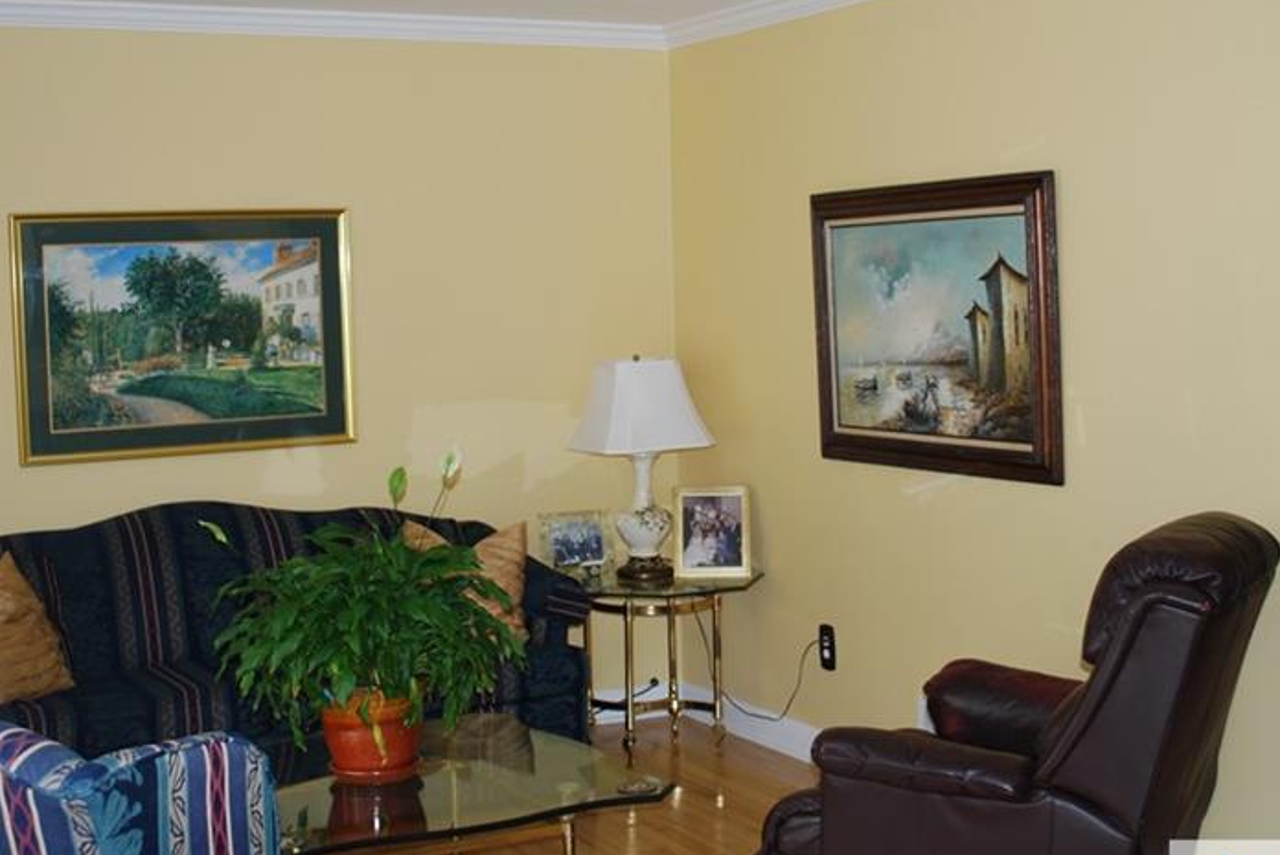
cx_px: 603
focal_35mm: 53
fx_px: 1886
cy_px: 327
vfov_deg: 25.5
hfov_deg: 37.5
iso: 200
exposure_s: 1/60
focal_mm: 24
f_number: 4.2
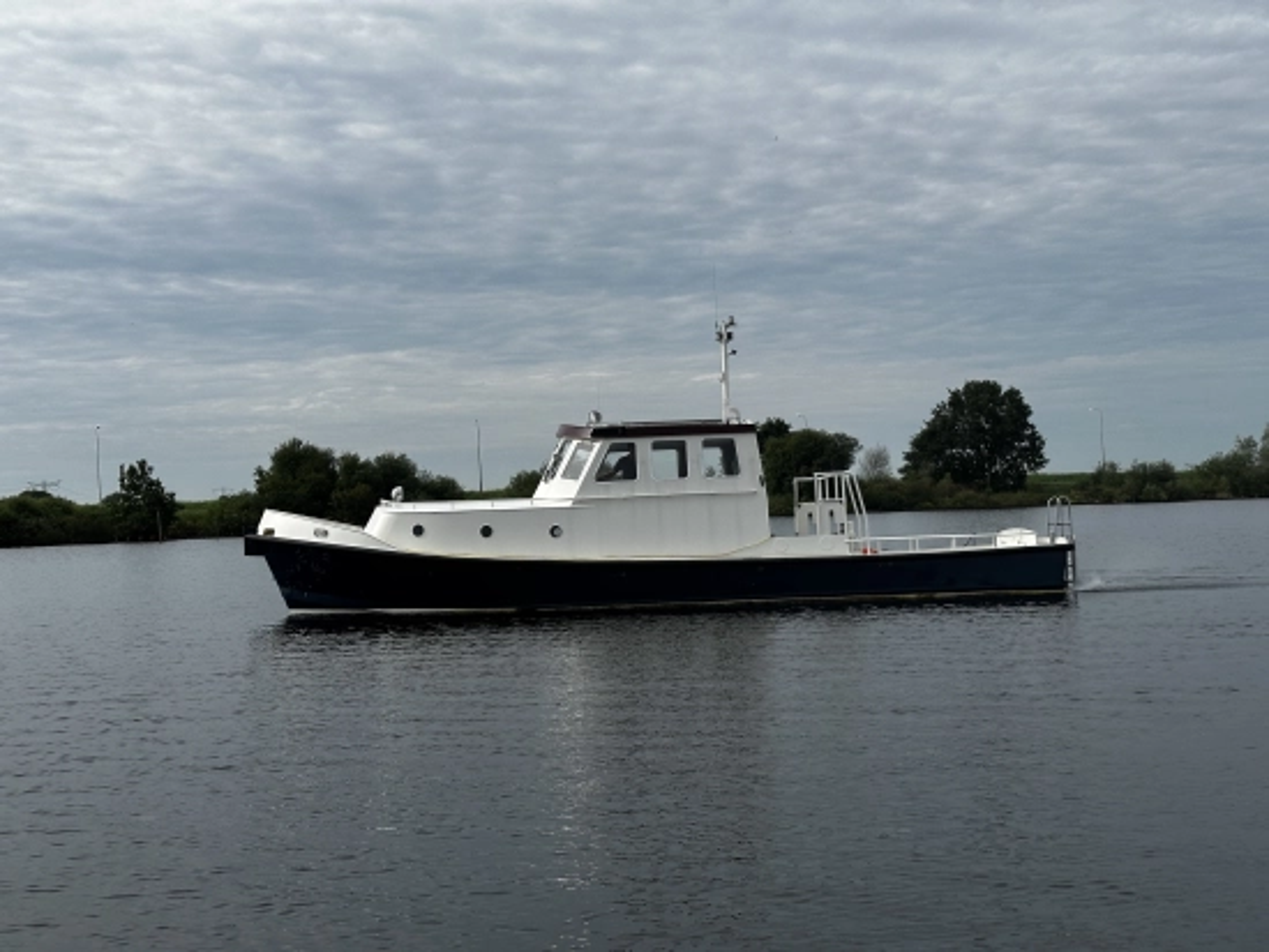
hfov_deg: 39.6
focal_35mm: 48
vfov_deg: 30.3
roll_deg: +0.5
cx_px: 634
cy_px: 476
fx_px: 1760
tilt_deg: +1.8
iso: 64
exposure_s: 1/5556
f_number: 1.78
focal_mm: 6.86
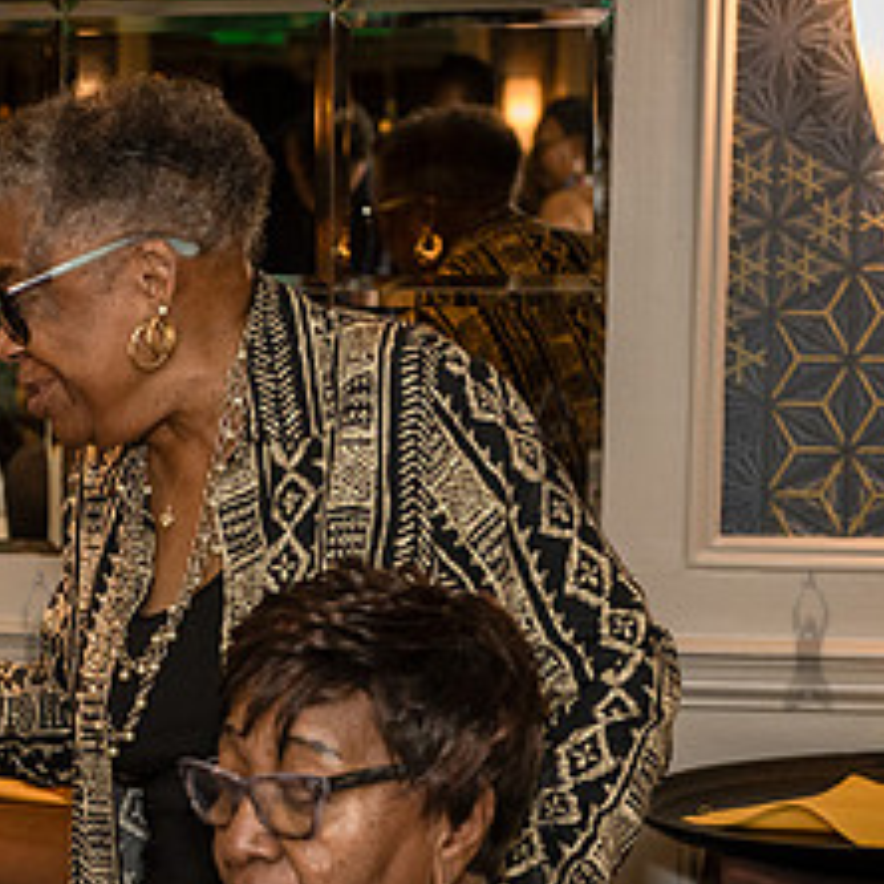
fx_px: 3525
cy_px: 639
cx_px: 36
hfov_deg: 14.1
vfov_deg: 14.3
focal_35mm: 122
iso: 1600
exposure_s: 1/160
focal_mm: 55
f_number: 3.5
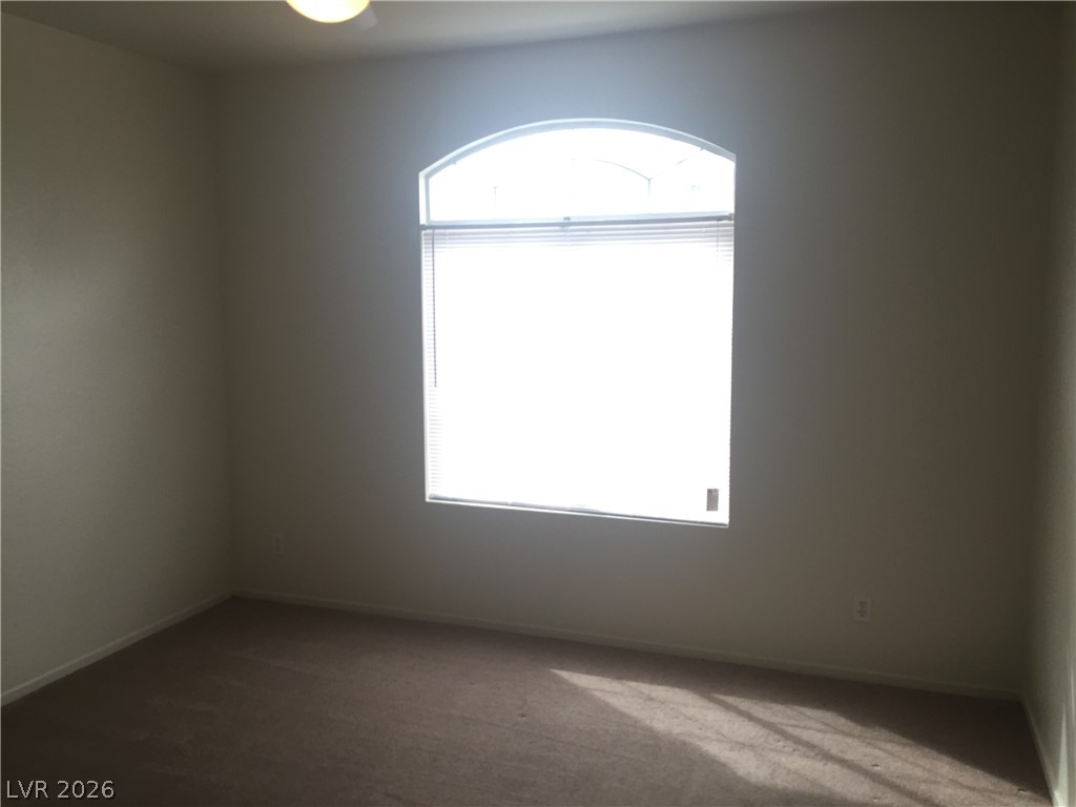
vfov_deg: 48.2
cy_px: 404
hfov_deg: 61.7
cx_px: 538
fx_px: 901
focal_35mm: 29
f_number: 2.2
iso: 50
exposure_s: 1/120
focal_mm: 4.15
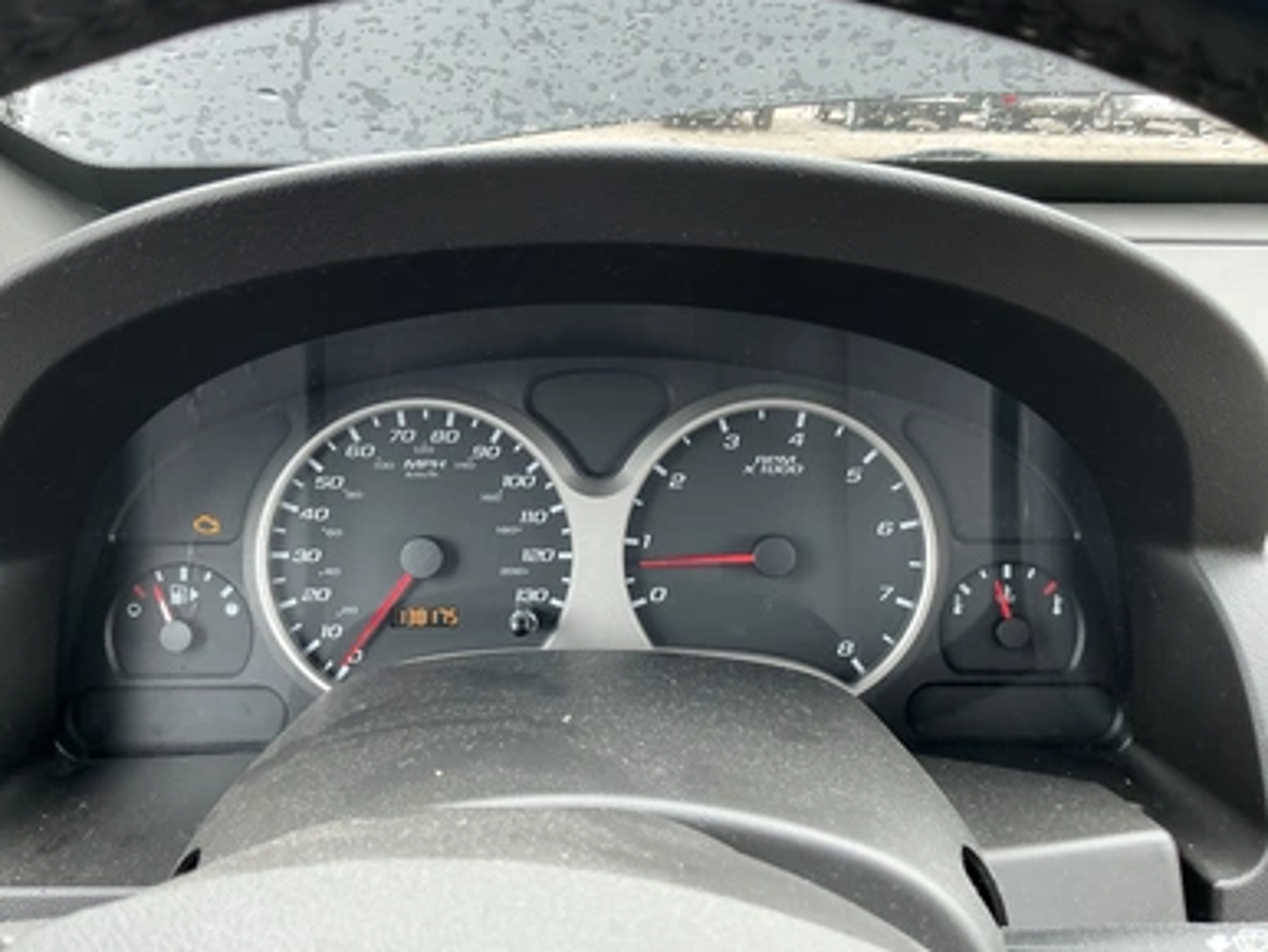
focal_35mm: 29
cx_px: 614
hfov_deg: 61.6
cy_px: 469
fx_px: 1063
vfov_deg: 48.3
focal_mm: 3
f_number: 1.8
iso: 64
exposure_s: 1/122
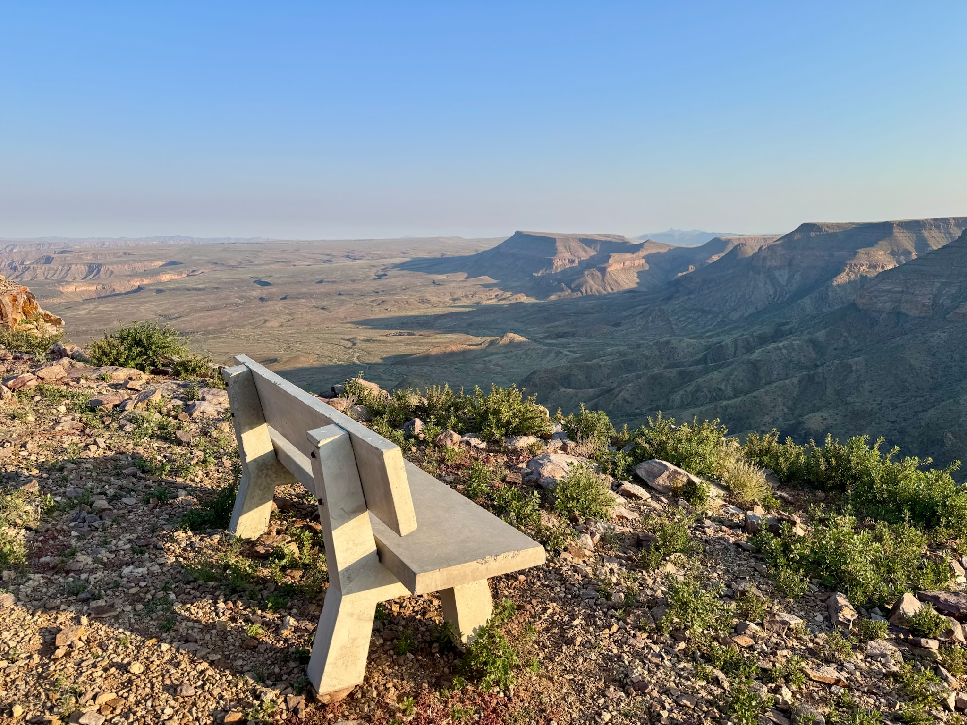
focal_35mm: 24
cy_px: 362
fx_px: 670
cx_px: 484
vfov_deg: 56.8
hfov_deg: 71.6
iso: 80
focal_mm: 6.76
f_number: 1.78
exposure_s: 1/2415
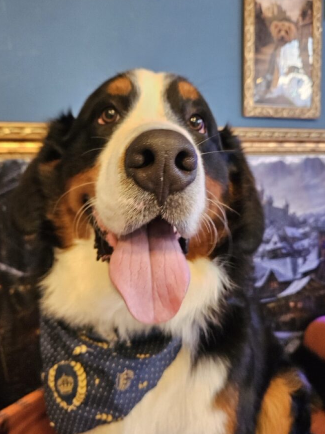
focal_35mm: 27
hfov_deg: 51.3
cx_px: 154
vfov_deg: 65.2
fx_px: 338
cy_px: 201
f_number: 1.8
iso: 640
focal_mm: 5.4
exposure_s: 1/60
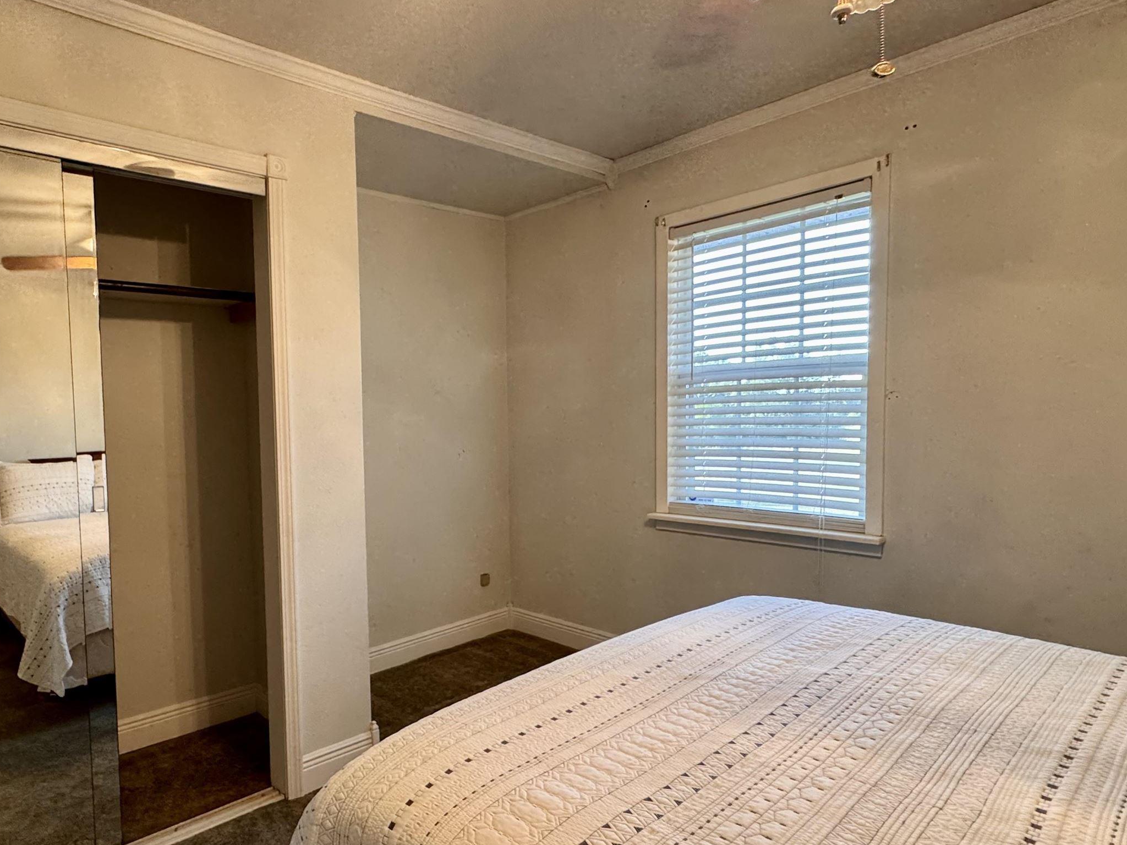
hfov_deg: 77.0
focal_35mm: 21
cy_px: 463
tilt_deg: -5.3
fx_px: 684
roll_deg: +1.9
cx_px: 397
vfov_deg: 63.3
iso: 200
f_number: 2.2
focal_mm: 2.22
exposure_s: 1/60
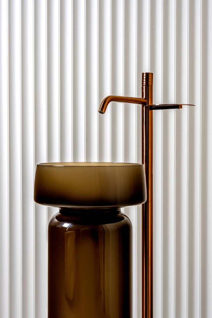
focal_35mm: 70
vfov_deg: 28.8
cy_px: 159
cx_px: 106
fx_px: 618
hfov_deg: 19.5
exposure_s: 1/30
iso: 2000
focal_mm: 70
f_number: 11
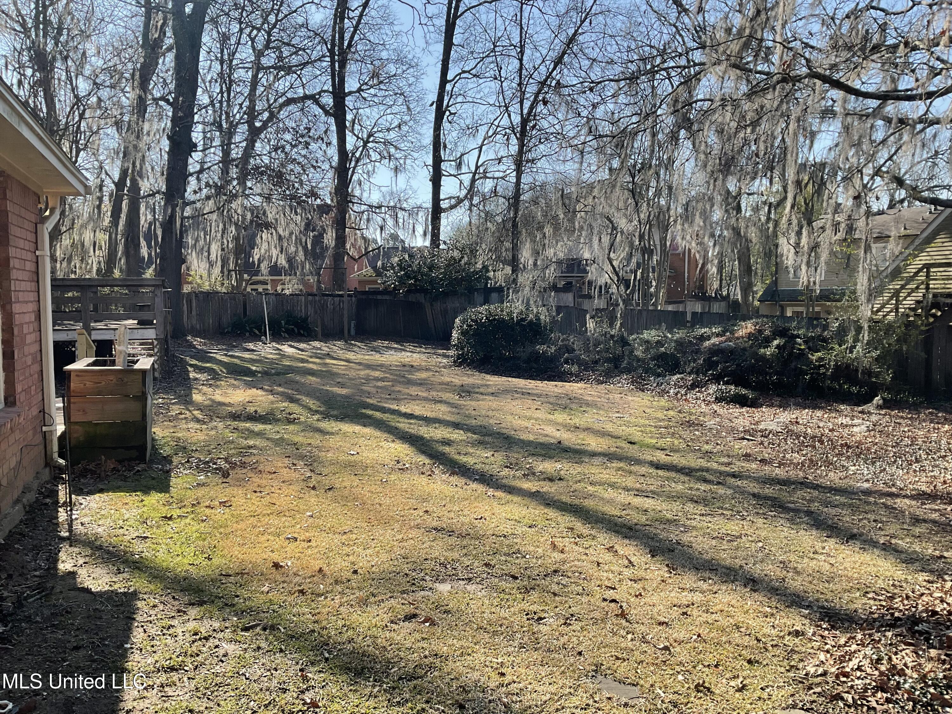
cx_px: 476
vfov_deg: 48.2
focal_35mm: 29
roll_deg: +1.0
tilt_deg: -3.1
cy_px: 357
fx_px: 798
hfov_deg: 61.7
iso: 16
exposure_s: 1/829
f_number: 1.8
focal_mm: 3
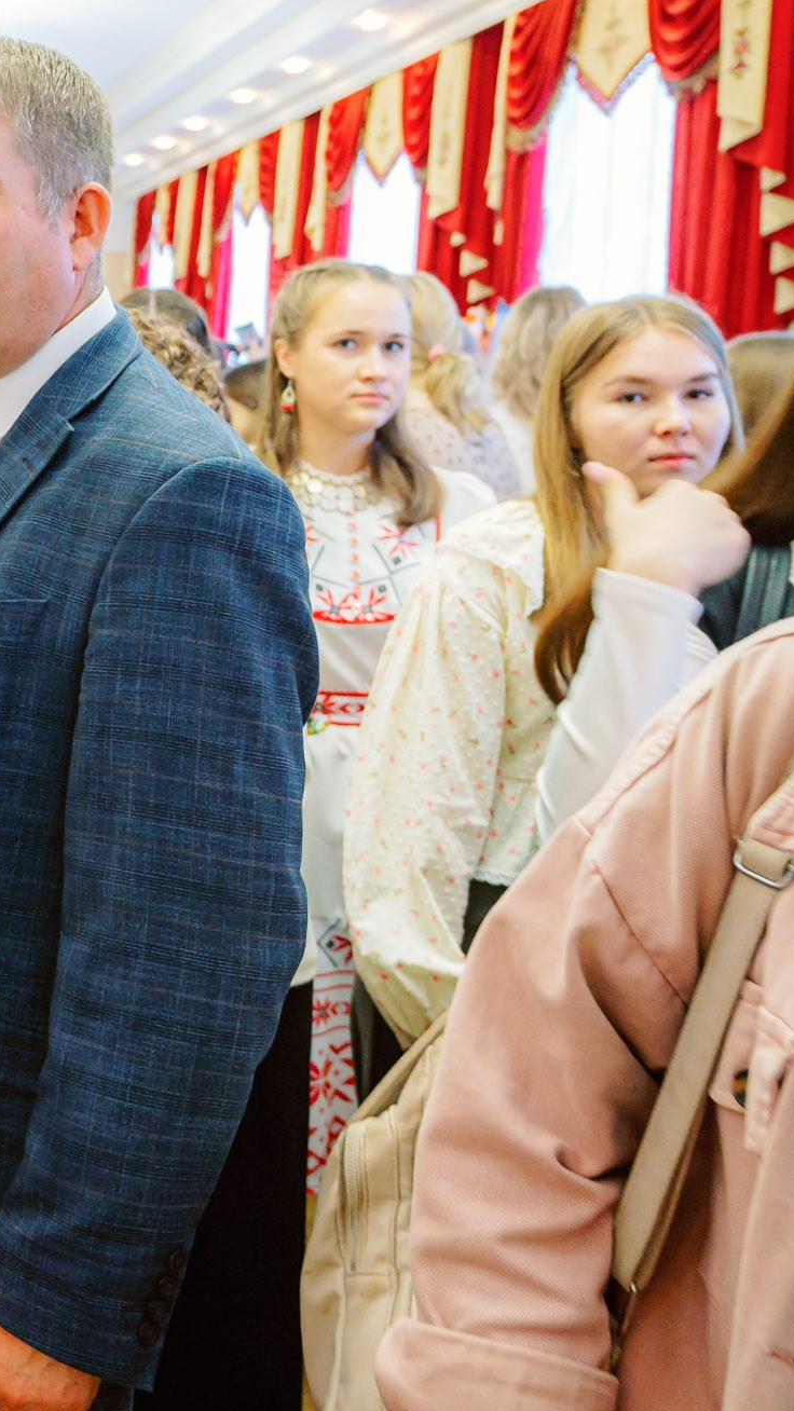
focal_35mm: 48
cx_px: -355
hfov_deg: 21.4
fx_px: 1796
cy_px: 568
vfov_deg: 42.7
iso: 2500
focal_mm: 24
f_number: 4
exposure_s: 1/80
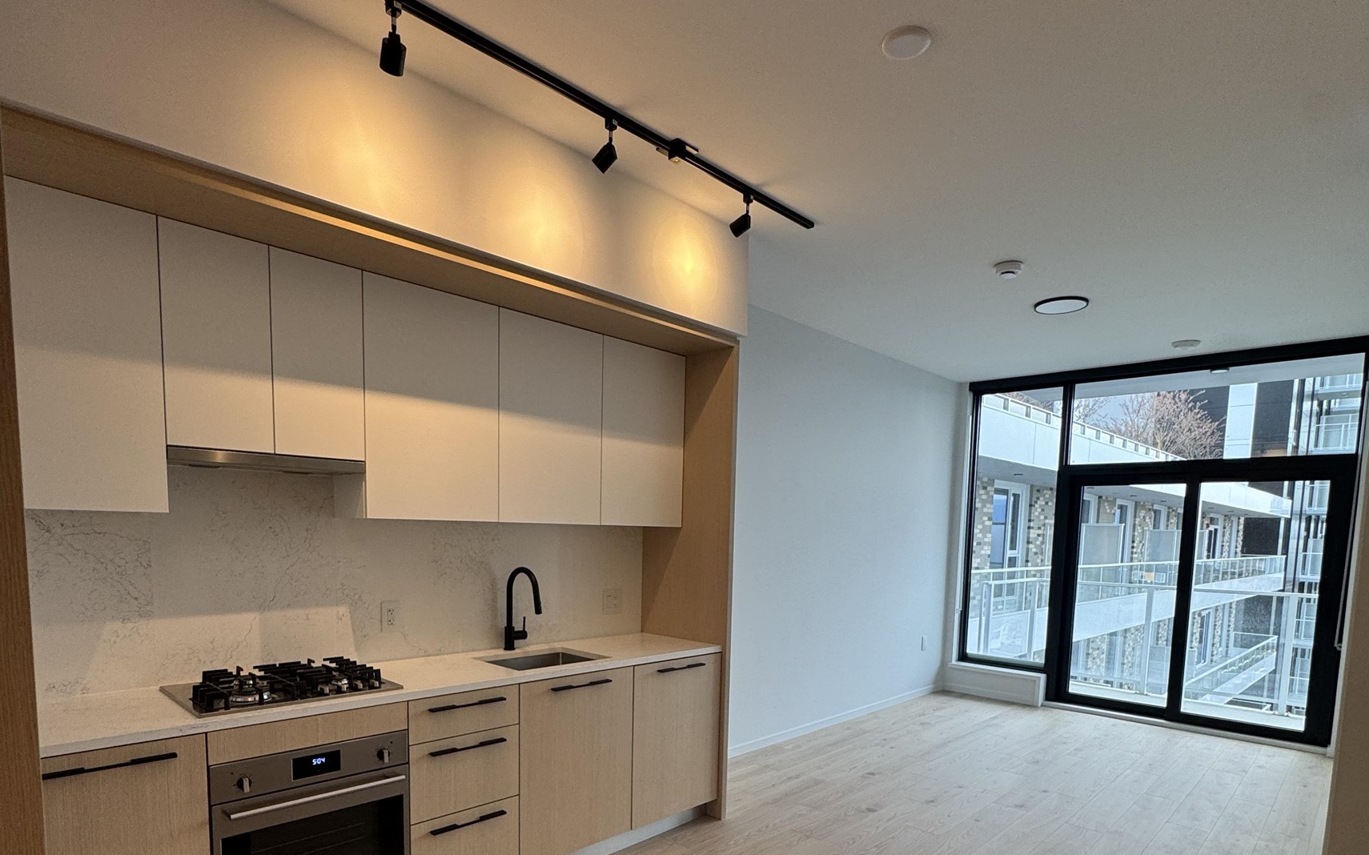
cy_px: 603
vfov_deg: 57.6
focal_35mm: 20
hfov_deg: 85.1
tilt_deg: -4.2
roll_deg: -1.8
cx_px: 690
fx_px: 746
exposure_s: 1/120
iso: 80
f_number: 2.2
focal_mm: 2.22
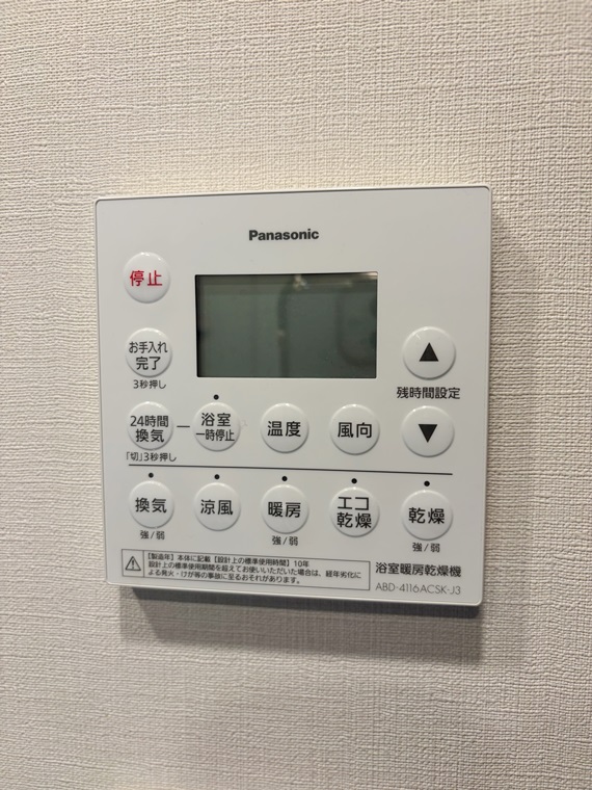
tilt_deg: -6.2
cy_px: 395
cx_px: 296
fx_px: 593
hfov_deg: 53.1
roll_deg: -0.8
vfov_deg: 67.3
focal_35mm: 26
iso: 64
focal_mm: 5.96
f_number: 1.6
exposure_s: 1/100
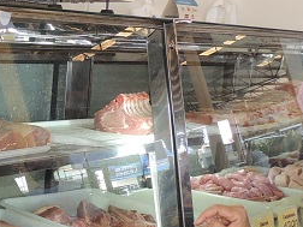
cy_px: 100
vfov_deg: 18.7
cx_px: -46
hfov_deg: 23.0
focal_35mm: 79
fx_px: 692
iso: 160
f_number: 3
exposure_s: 1/40
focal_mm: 4.3
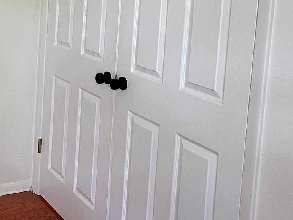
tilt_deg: -5.5
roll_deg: -2.2
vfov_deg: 26.0
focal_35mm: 54
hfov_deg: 33.7
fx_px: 457
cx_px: 32
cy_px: 16
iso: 125
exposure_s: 1/93
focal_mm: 5.7
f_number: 1.5
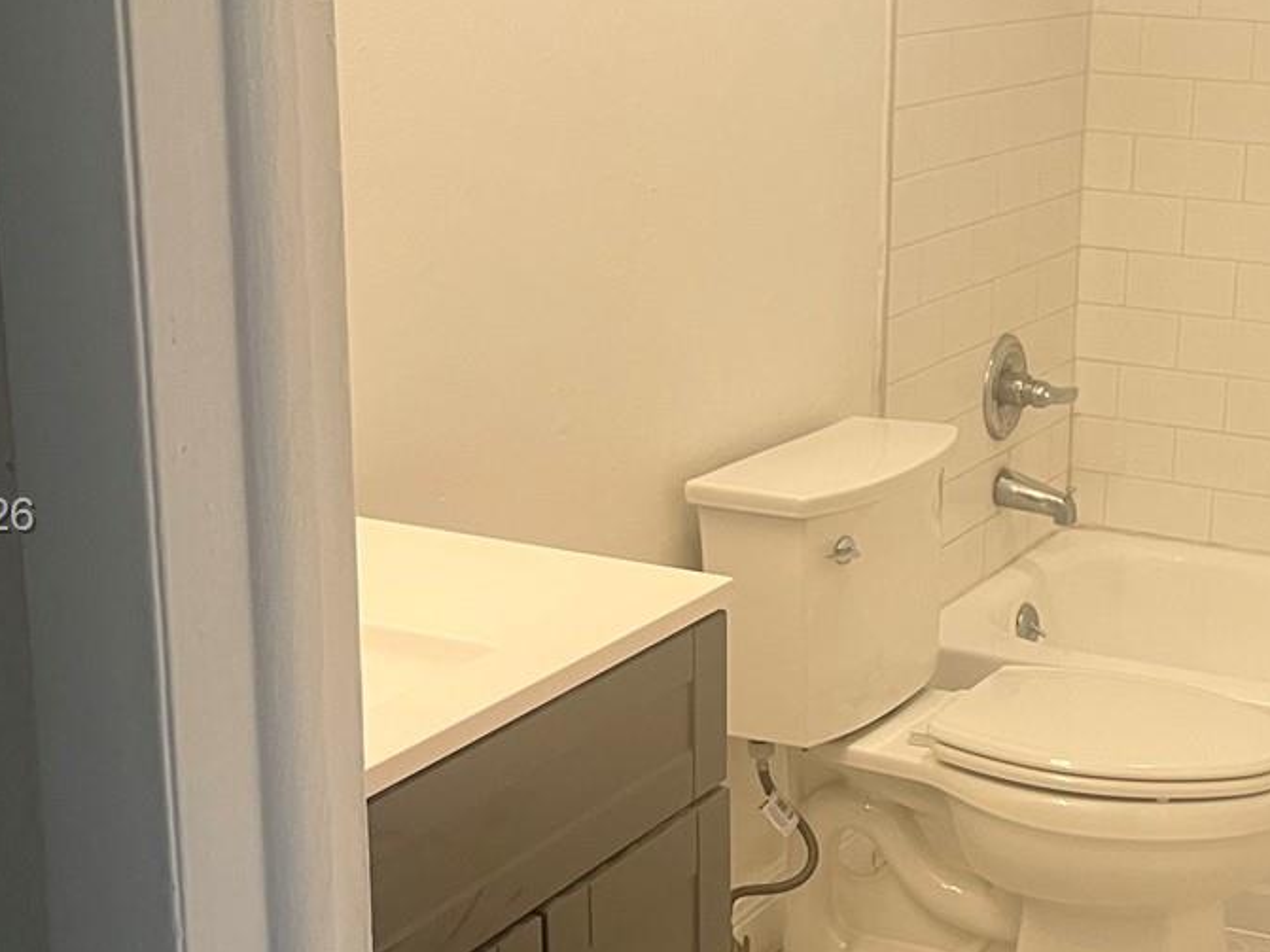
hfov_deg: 30.6
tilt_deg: -16.3
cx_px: 960
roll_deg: -2.4
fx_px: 2274
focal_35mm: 62
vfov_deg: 23.6
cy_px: 519
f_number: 1.6
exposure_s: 1/60
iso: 100
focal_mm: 5.1
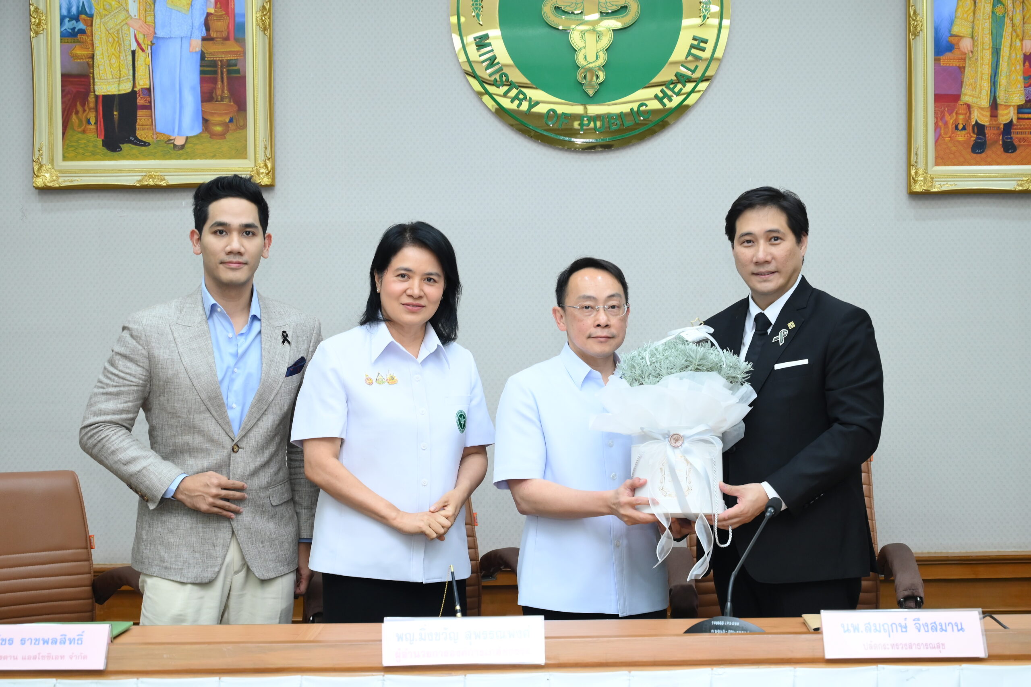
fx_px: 1575
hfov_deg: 36.3
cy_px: 344
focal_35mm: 55
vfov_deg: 24.6
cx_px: 516
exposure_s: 1/160
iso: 1600
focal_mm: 55
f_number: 5
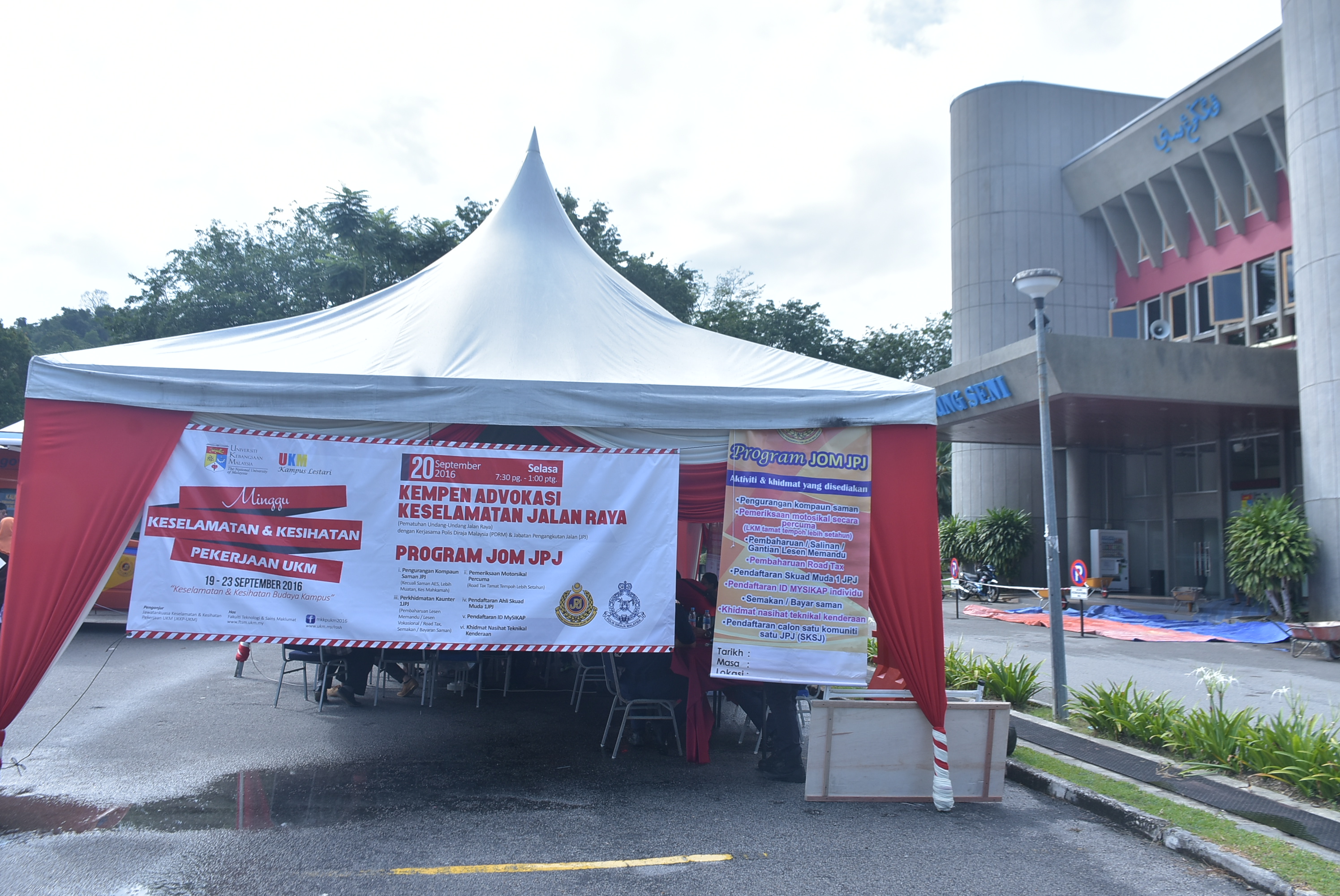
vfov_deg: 48.0
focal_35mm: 27
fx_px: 1006
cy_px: 448
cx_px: 670
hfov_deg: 67.3
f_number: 10
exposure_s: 1/160
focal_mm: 18
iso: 160
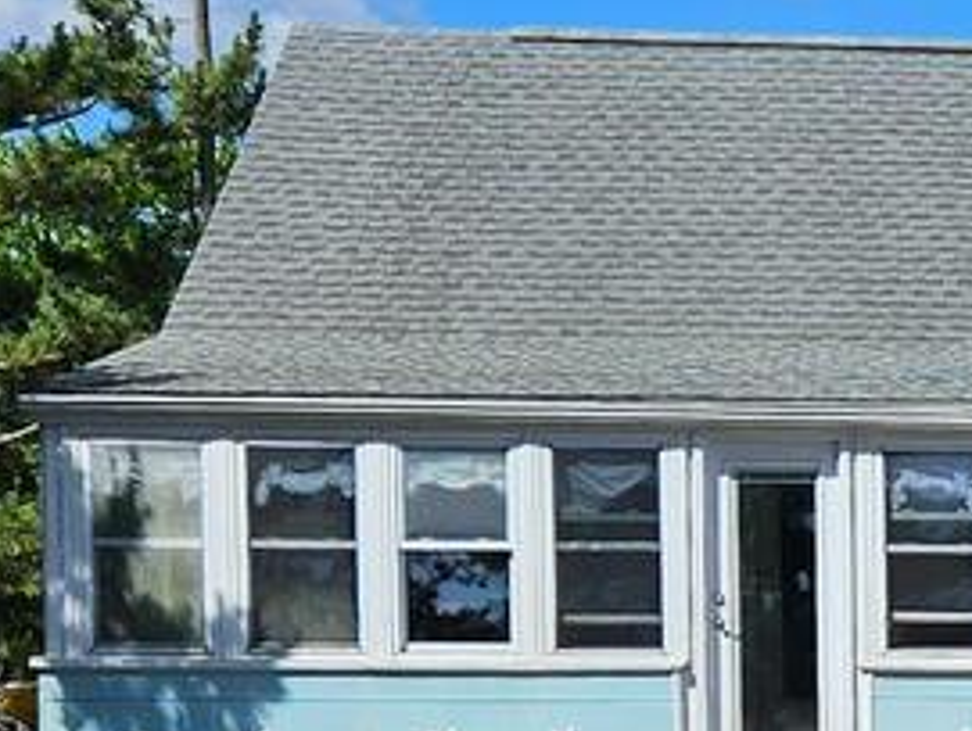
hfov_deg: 14.9
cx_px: 1471
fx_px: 3430
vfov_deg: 11.9
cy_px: 867
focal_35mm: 122
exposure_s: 1/3059
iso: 25
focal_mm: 5.4
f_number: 1.8
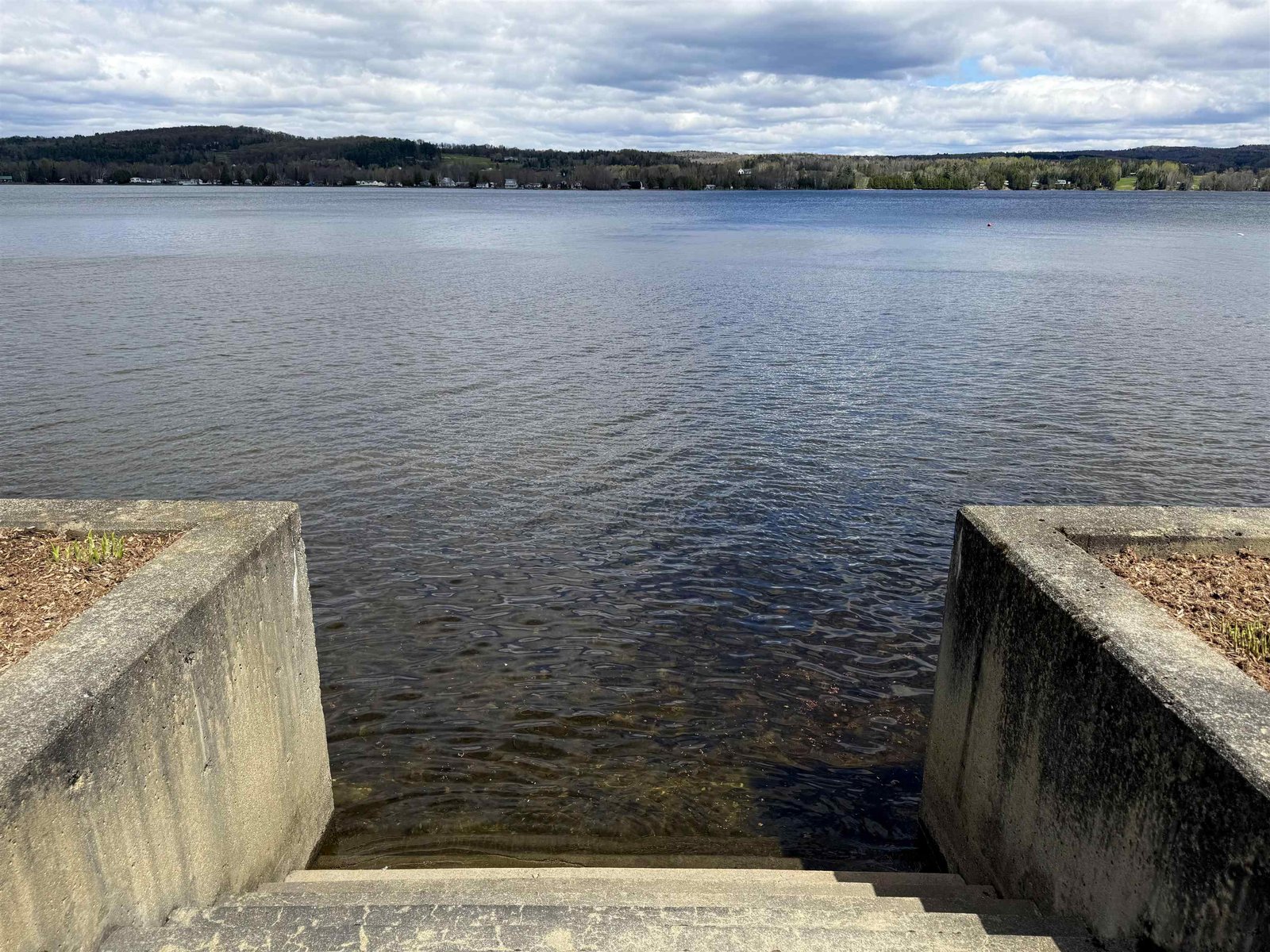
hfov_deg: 71.6
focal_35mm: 24
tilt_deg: -18.1
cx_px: 635
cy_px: 476
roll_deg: -0.9
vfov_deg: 56.8
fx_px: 881
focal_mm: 6.76
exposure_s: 1/4608
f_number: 1.78
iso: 80
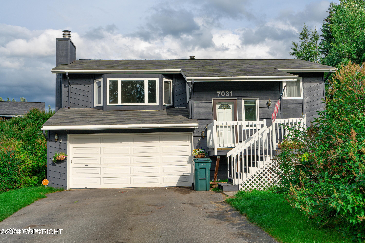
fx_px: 385
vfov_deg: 35.1
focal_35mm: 38
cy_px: 122
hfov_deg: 50.7
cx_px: 182
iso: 100
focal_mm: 38
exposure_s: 1/800
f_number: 6.3
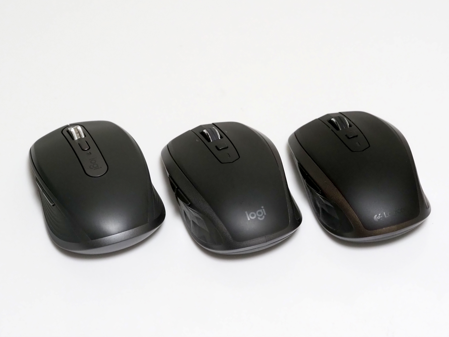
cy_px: 168
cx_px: 224
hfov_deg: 16.4
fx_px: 1557
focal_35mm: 120
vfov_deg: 12.3
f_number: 4.5
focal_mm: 60
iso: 2500
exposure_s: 1/125
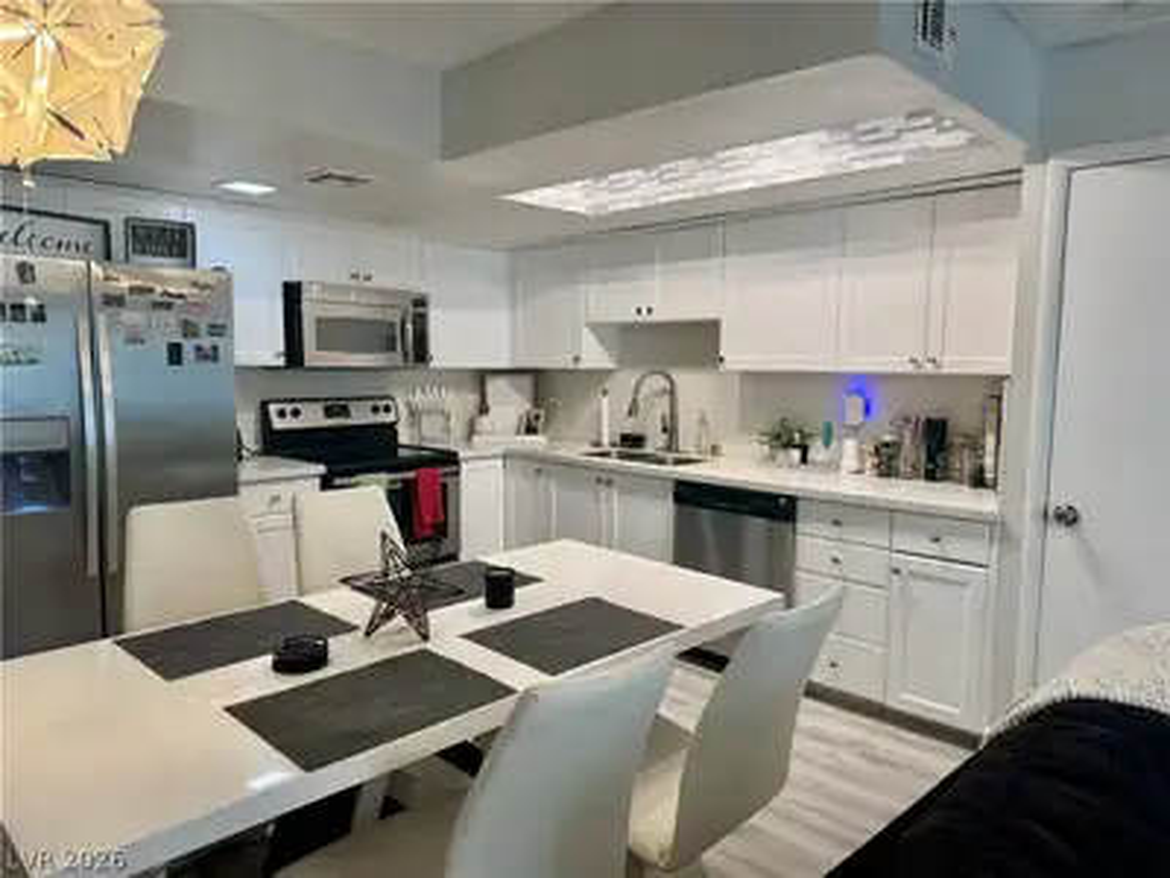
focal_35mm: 24
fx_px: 811
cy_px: 439
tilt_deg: -5.8
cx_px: 585
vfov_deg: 56.8
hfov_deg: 71.6
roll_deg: -0.2
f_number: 1.78
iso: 160
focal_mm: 6.76
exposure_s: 1/120
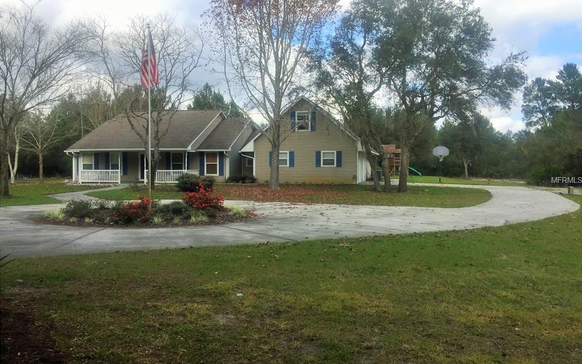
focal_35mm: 31
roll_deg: -0.5
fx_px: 492
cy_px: 181
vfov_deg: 40.6
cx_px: 292
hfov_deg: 61.2
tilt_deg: -2.3
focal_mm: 4.15
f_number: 2.2
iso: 32
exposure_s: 1/1014
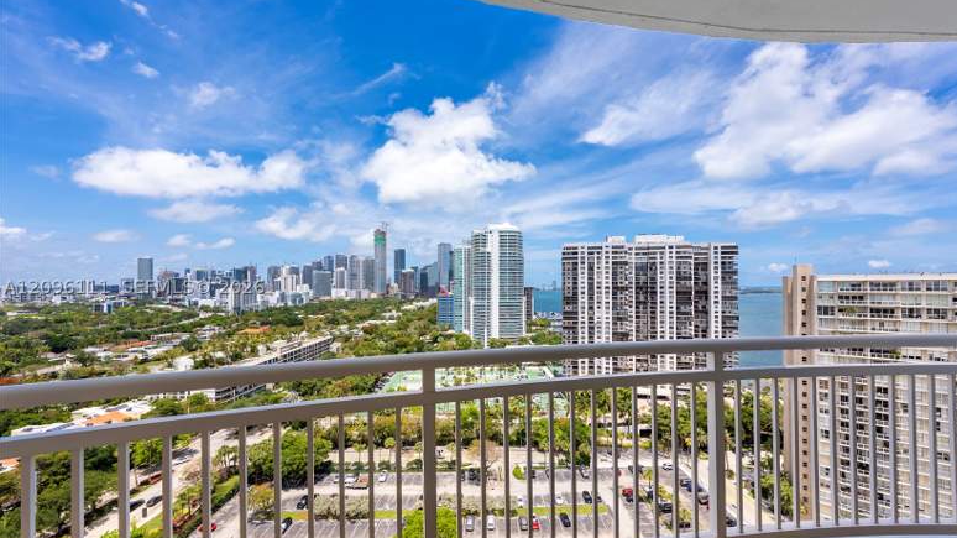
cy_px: 286
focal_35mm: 13
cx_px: 493
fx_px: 330
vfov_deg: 78.3
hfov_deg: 110.8
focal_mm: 12
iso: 100
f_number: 8
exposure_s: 1/100
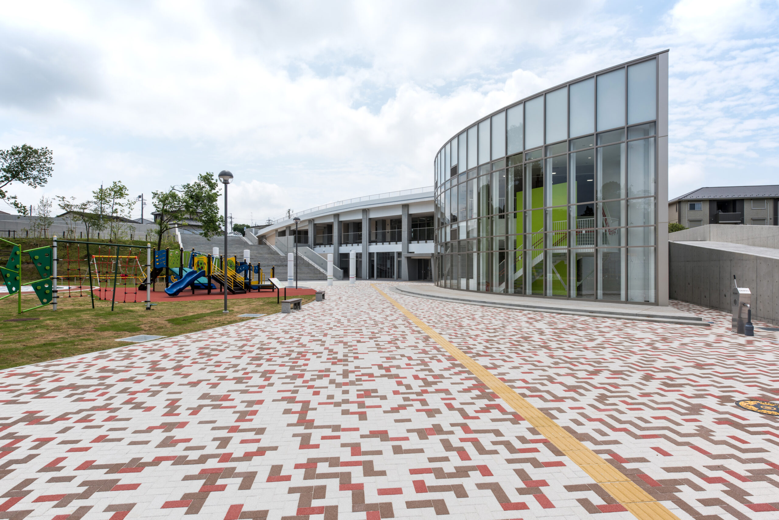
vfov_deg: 62.0
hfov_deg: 84.0
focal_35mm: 20
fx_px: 433
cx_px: 390
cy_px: 260
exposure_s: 1/320
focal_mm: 20
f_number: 11
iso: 100
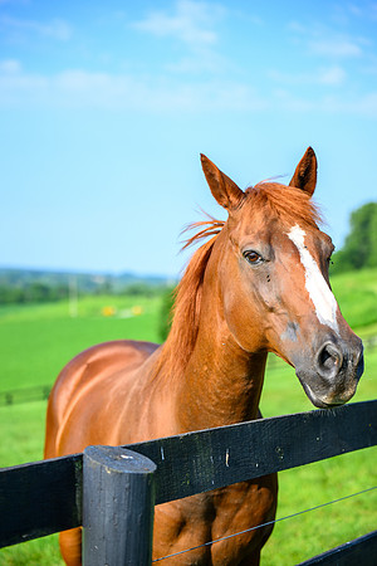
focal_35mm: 70
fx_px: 1099
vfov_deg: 28.8
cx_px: 188
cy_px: 283
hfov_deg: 19.5
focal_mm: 70
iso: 100
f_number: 2.8
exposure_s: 1/1250
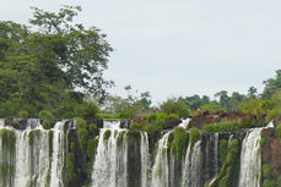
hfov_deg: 5.8
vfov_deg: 3.9
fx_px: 2726
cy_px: 398
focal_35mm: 349
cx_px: 547
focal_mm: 50
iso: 100
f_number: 10
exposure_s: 1/125
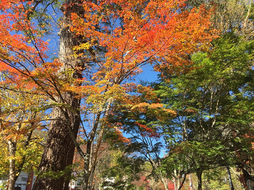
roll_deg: -2.3
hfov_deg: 61.7
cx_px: 127
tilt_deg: +26.7
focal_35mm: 29
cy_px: 95
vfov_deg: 48.2
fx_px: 213
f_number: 2.2
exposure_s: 1/573
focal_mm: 4.15
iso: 32
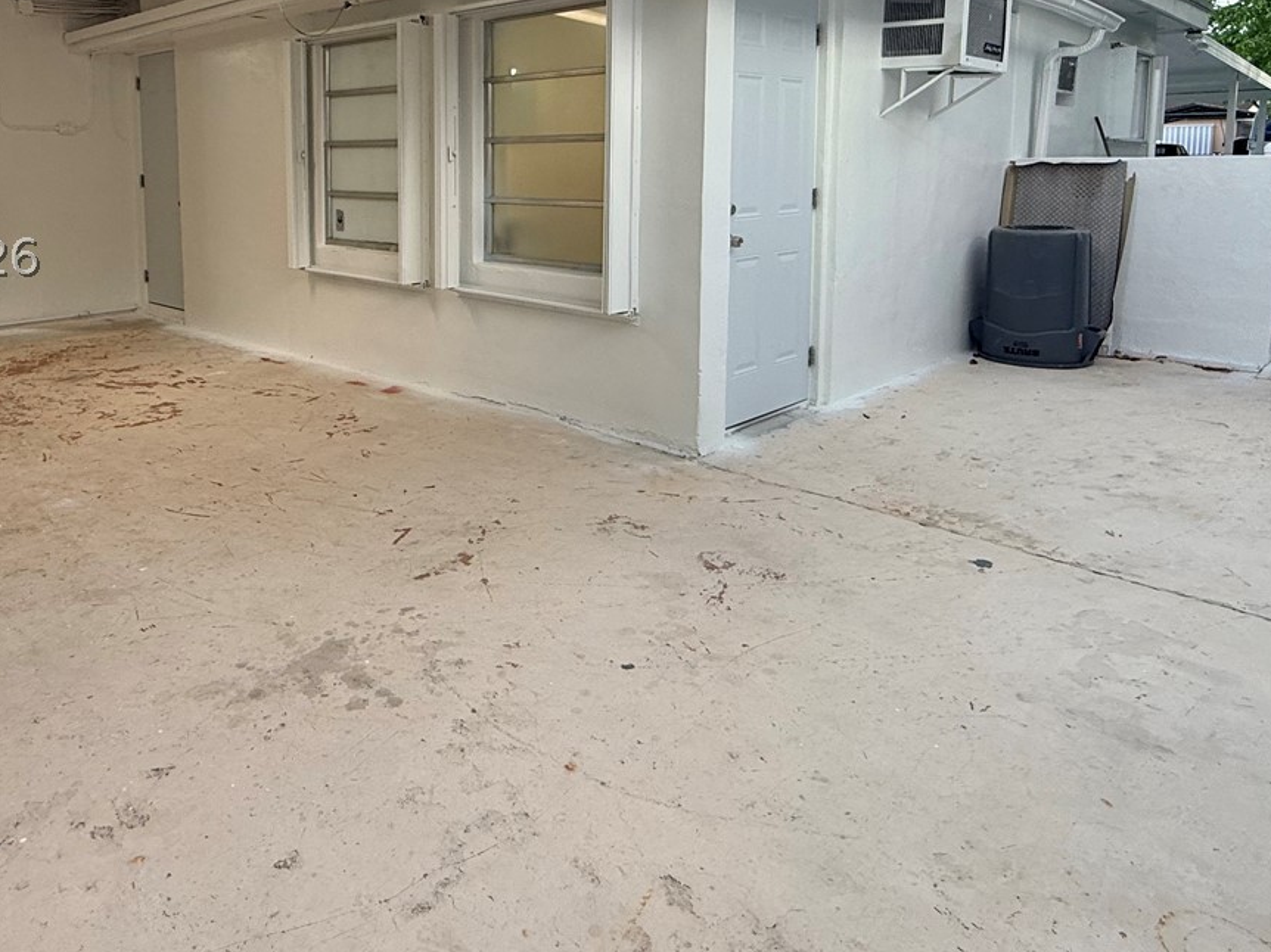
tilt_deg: -5.2
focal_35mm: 26
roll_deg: +0.8
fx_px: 954
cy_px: 256
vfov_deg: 51.1
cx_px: 491
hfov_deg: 66.5
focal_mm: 2.22
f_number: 2.2
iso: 64
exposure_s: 1/120
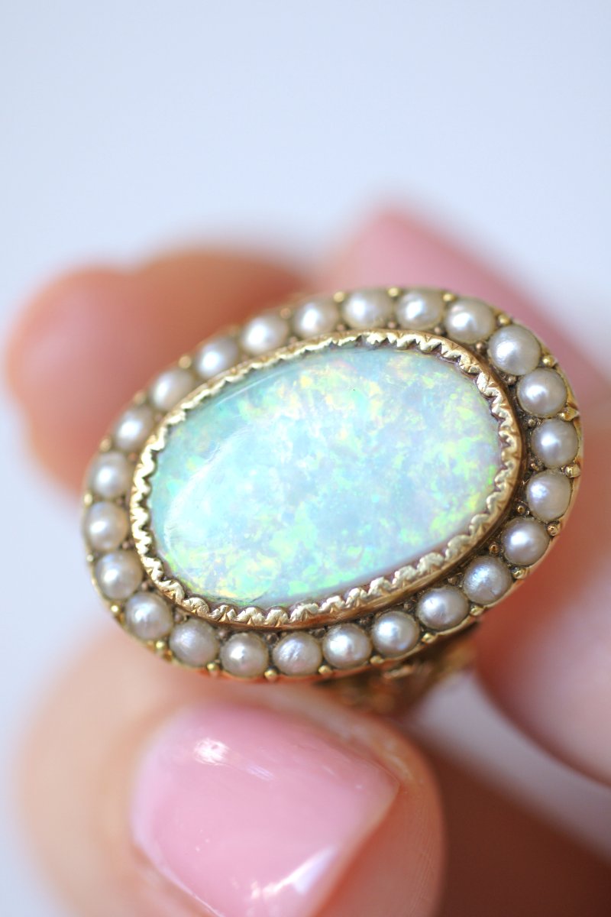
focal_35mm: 105
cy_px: 458
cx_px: 306
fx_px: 2673
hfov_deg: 13.0
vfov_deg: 19.5
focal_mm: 70
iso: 320
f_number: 2.8
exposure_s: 1/125
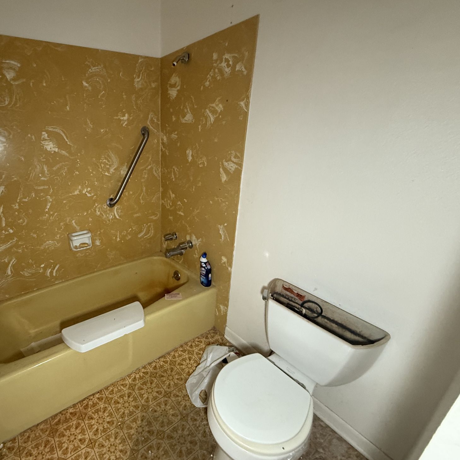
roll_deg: +0.7
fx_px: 256
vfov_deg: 84.0
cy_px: 230
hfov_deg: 81.2
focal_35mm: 17
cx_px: 154
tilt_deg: -20.8
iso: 500
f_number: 2.2
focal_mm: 2.22
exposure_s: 1/60
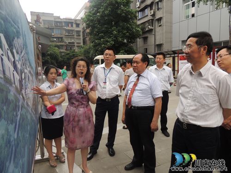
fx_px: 160
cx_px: 116
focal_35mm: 24
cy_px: 86
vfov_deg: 56.8
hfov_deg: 71.6
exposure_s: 1/125
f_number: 3
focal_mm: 4.3
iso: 100
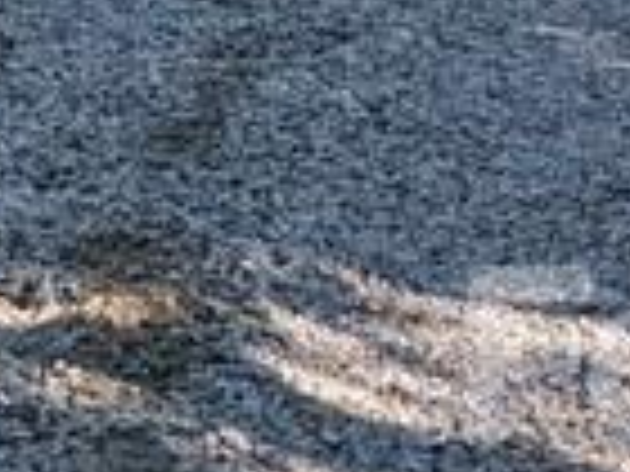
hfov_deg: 9.0
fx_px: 3585
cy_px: -809
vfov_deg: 7.0
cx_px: -932
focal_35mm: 197
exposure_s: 1/1114
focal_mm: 4.38
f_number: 1.73
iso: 51
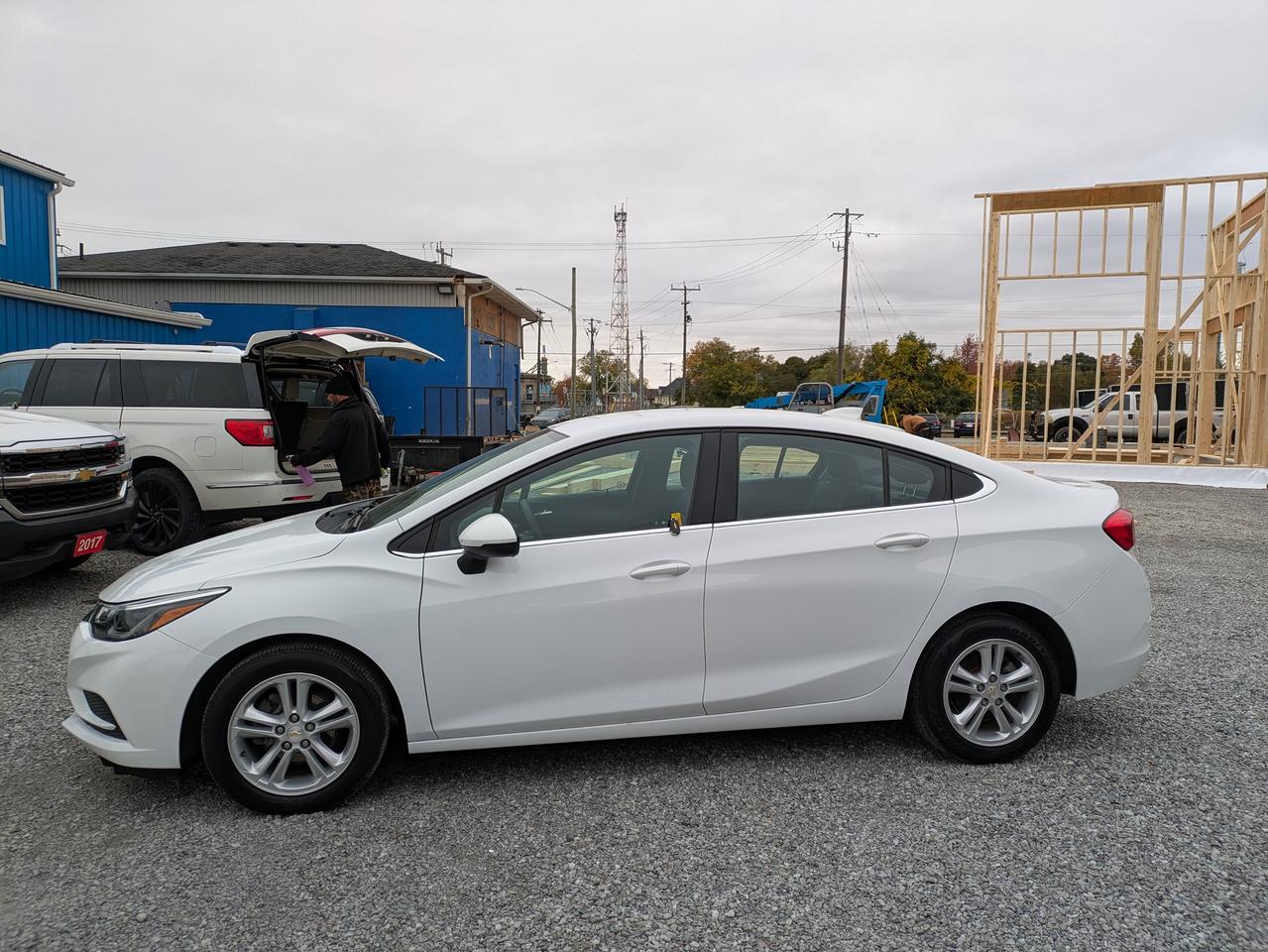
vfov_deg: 54.9
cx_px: 634
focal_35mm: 25
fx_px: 916
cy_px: 476
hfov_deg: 69.4
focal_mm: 5.43
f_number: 1.89
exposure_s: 1/461
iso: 51
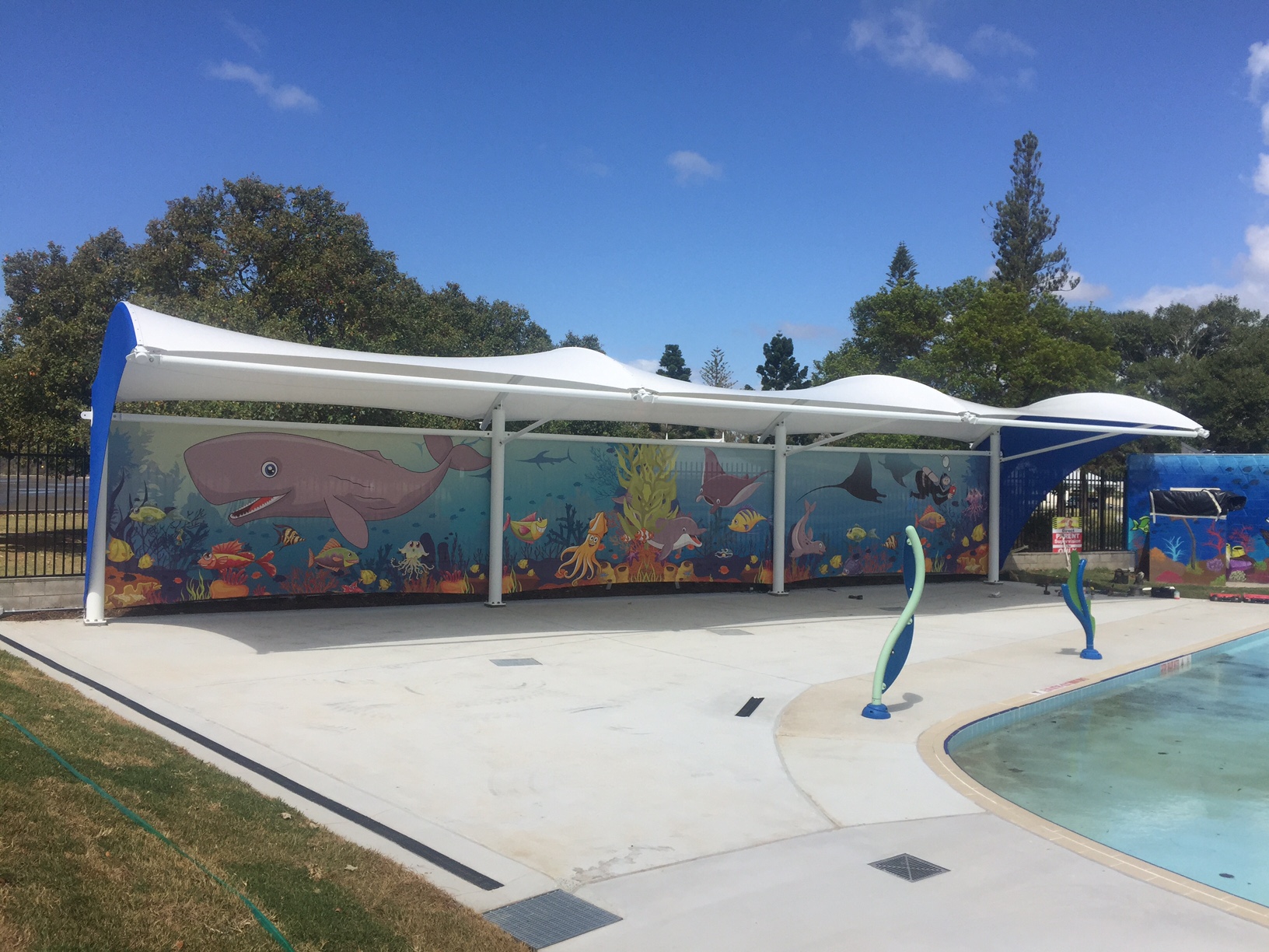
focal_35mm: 29
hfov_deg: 61.7
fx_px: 1063
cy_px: 476
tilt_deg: -0.4
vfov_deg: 48.2
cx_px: 634
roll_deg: -2.2
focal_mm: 4.15
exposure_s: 1/3968
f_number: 2.2
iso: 32
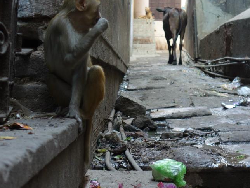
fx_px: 556
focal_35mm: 77
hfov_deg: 25.2
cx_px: 161
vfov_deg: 19.0
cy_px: 47
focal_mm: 16.01
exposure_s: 1/50
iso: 400
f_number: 3.2
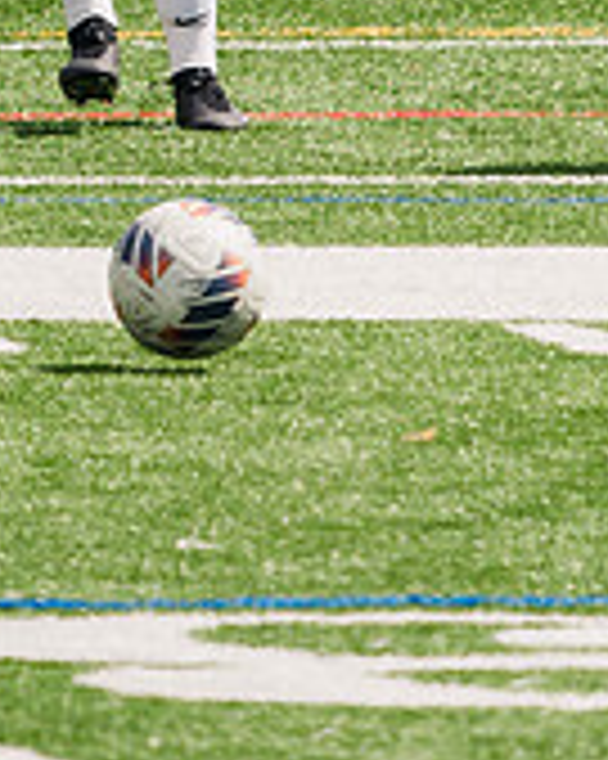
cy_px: -428
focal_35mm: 2516
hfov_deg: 0.6
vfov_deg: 0.8
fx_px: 56644
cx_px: 207
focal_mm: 565
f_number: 6.3
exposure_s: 1/1600
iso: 320
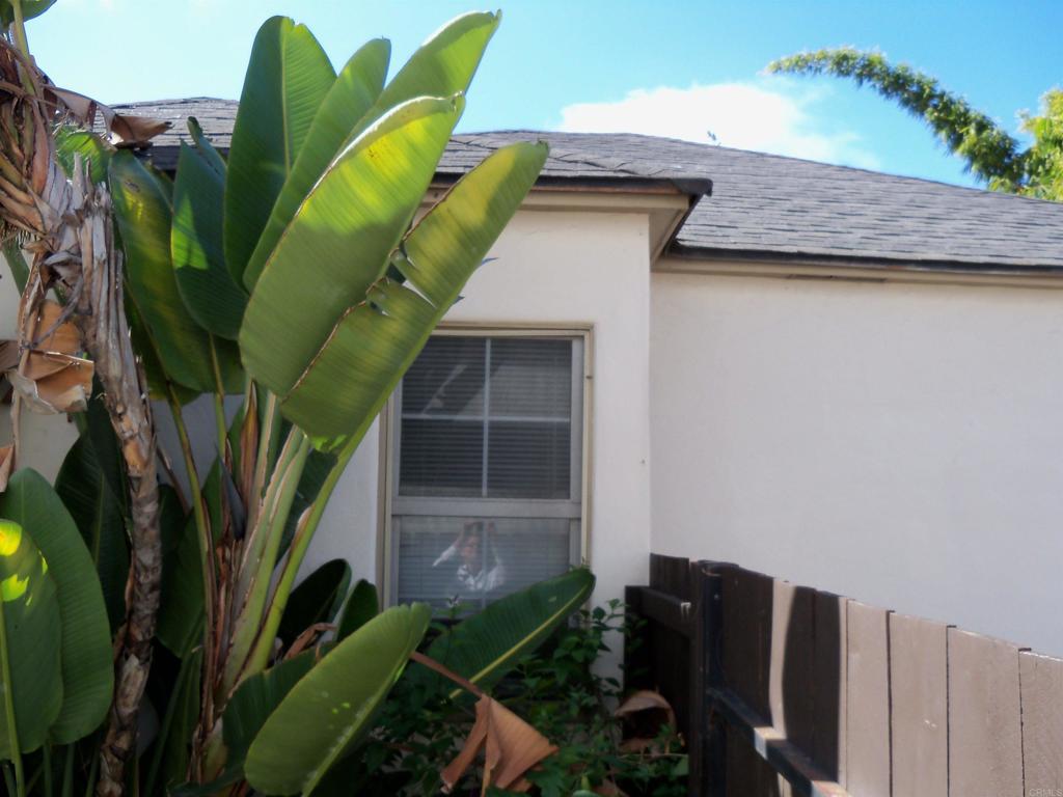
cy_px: 398
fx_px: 1075
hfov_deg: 52.6
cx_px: 532
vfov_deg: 40.7
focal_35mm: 35
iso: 80
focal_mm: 6.2
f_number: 3.5
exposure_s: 1/250
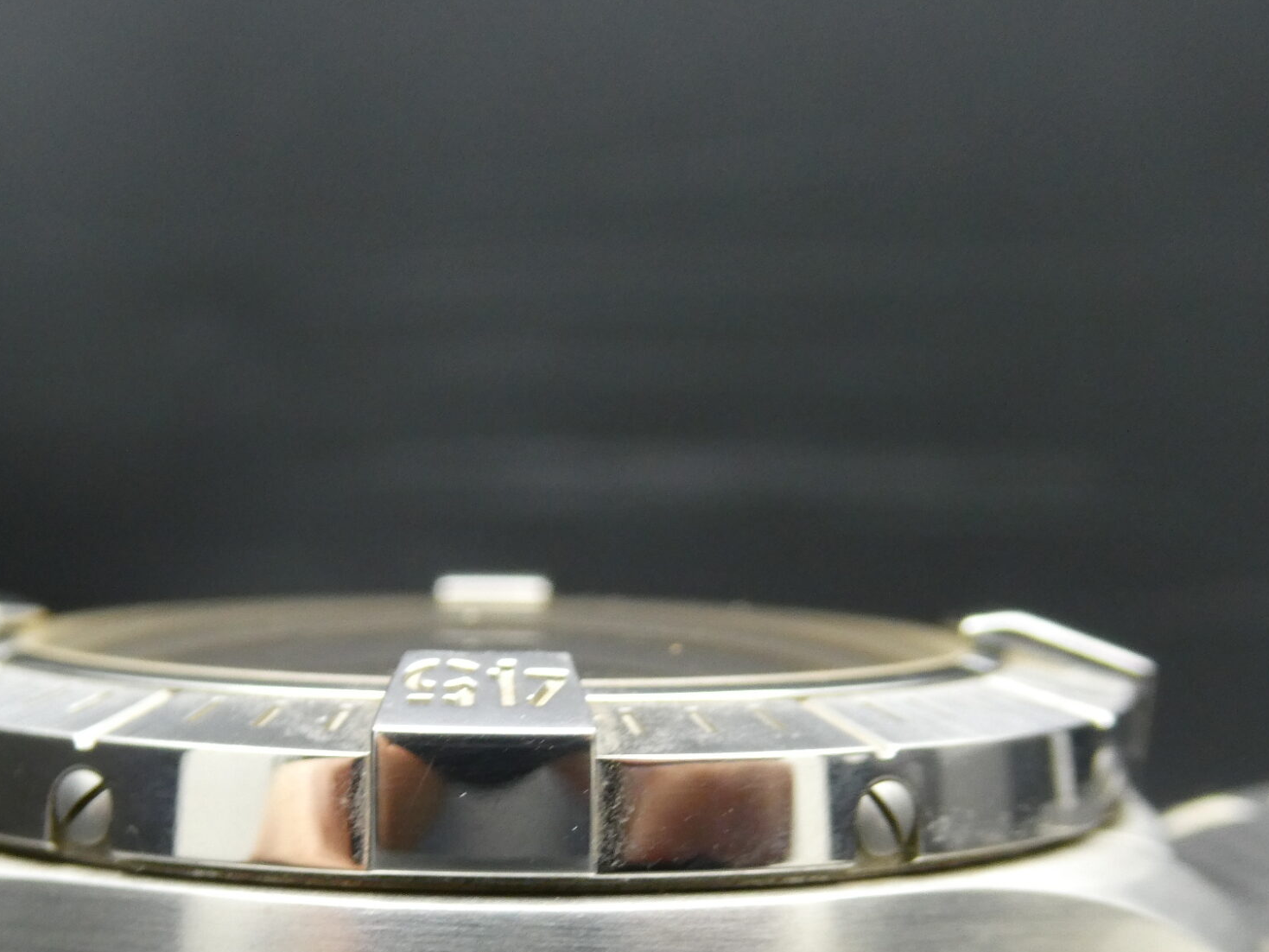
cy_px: 827
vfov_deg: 23.5
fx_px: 2236
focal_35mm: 61
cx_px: 409
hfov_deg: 31.4
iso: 250
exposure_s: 1/80
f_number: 3.7
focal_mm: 6.3
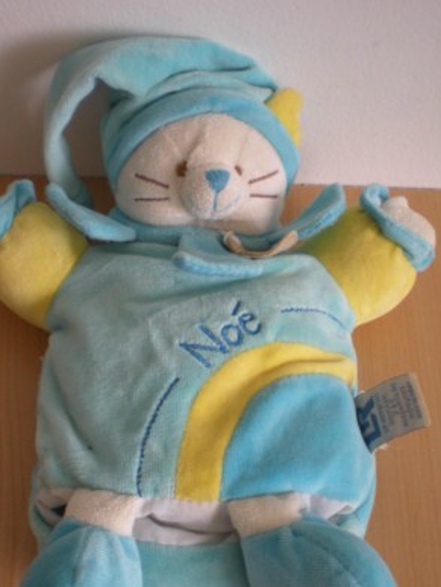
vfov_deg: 37.4
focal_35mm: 51
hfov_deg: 28.6
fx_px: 865
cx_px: 197
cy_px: 334
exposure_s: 1/52
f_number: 3.1
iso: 64
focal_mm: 6.3
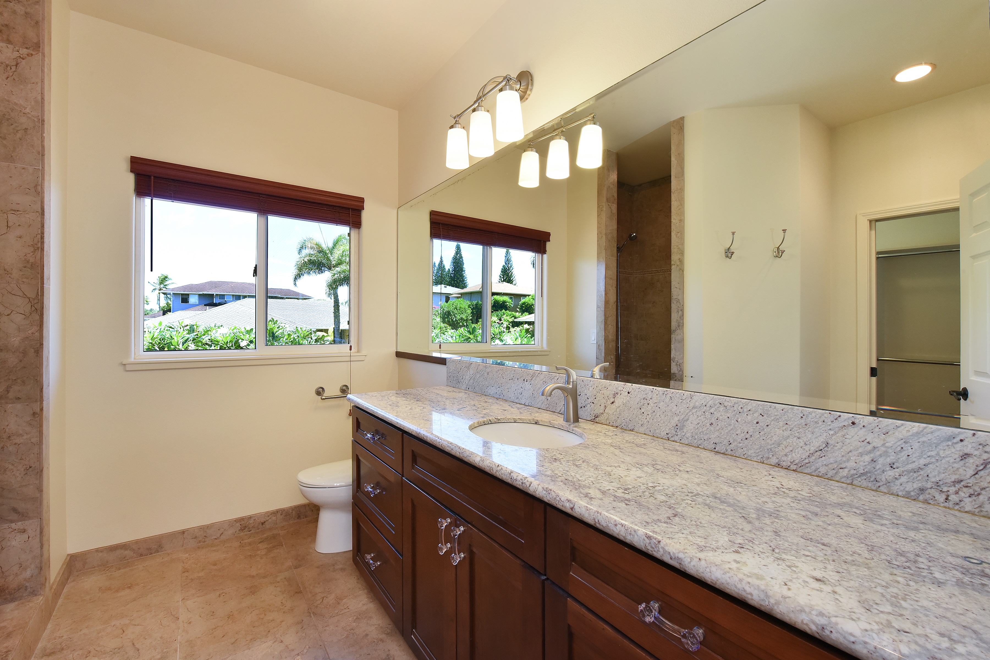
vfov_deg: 77.3
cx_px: 495
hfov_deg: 100.4
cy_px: 330
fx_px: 412
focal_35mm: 15
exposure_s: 1/125
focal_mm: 15
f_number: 5.6
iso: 360
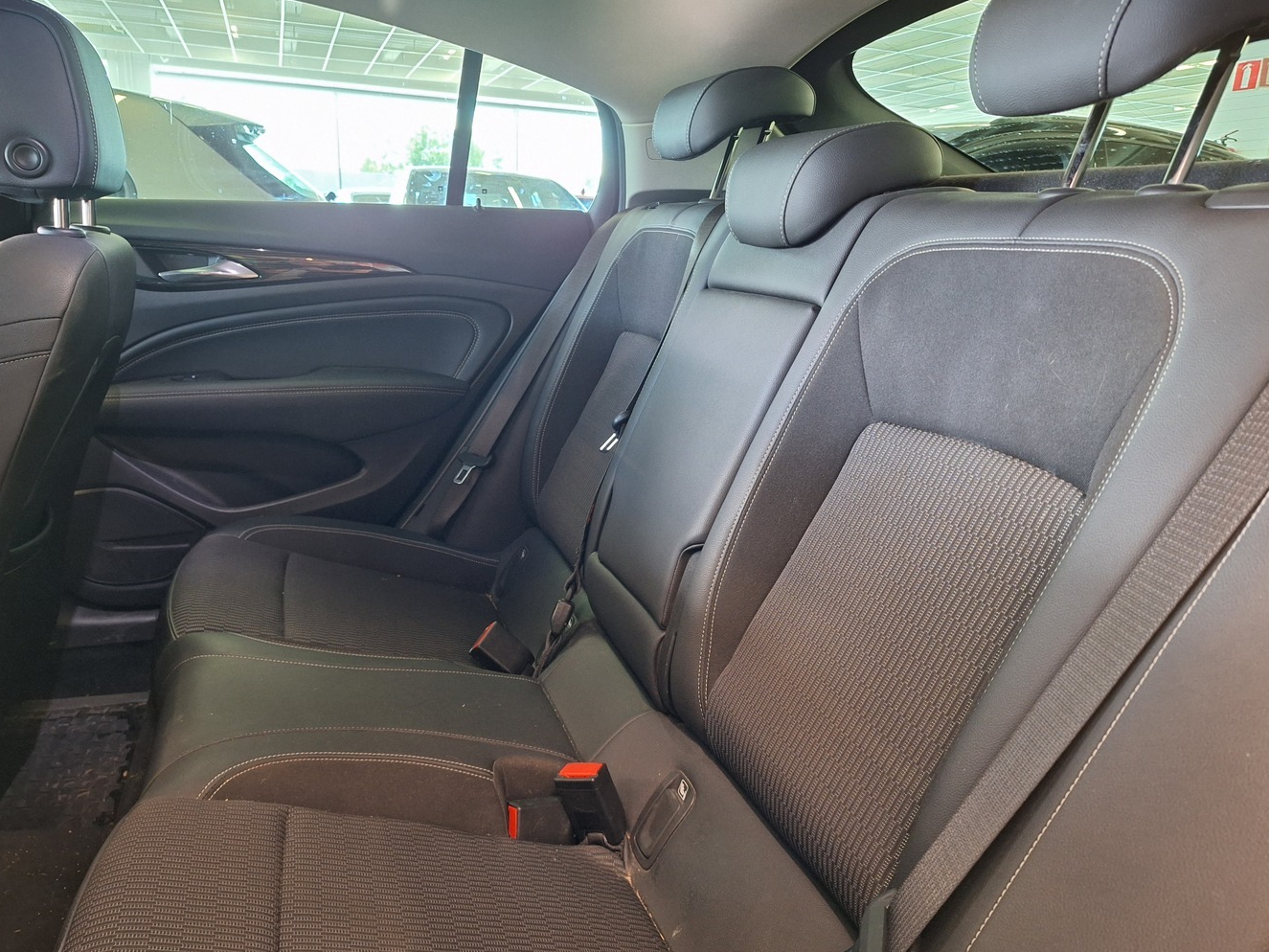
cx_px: 633
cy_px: 503
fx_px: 917
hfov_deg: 69.4
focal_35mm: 25
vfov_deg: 54.9
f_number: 1.8
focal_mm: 5.54
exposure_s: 1/20
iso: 320
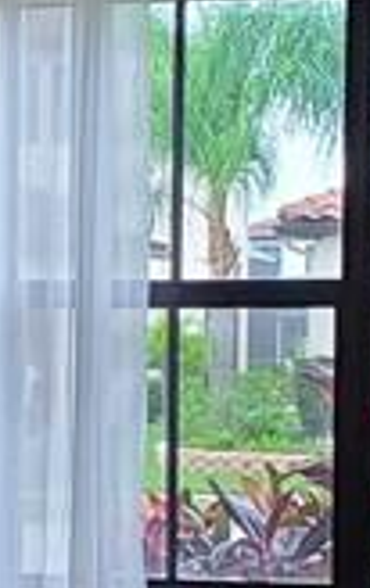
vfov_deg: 12.1
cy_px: 538
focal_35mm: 172
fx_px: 2765
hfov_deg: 7.5
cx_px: -154
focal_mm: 4.3
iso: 320
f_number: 2.4
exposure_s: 1/120
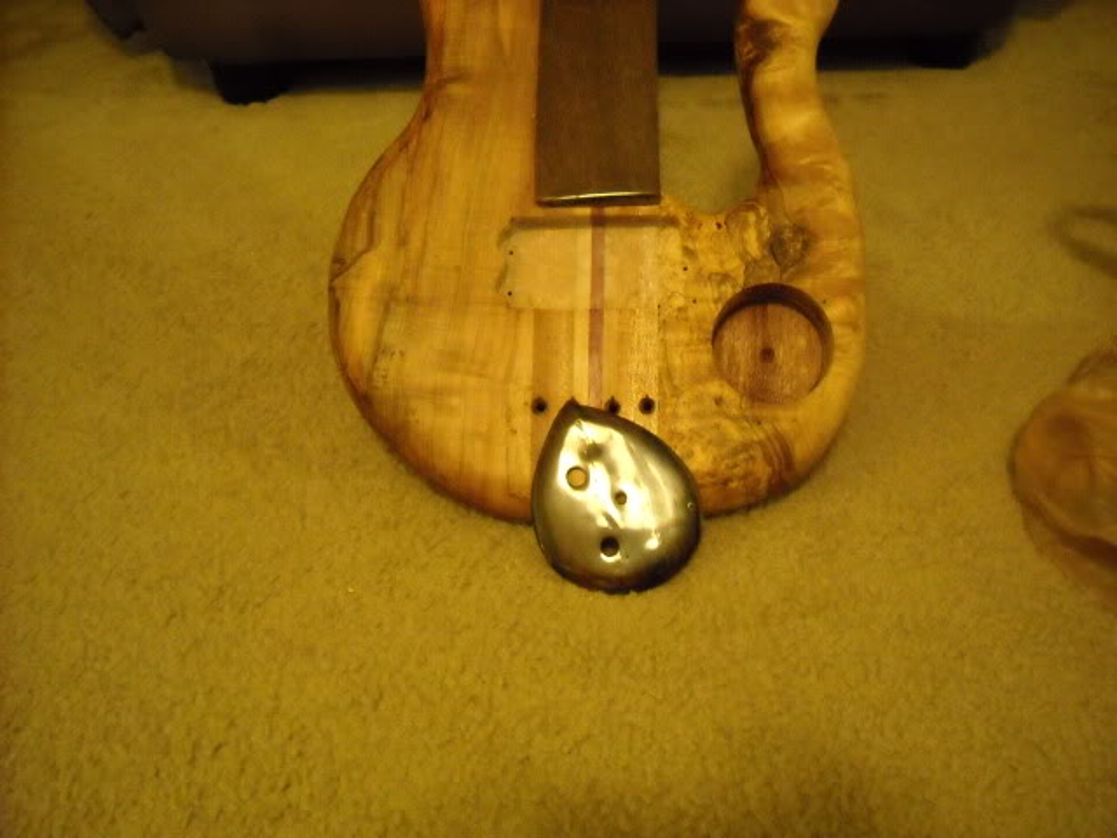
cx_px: 558
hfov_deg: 52.6
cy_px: 419
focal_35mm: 35
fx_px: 1129
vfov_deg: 40.7
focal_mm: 5.7
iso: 800
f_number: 2.8
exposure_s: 1/3
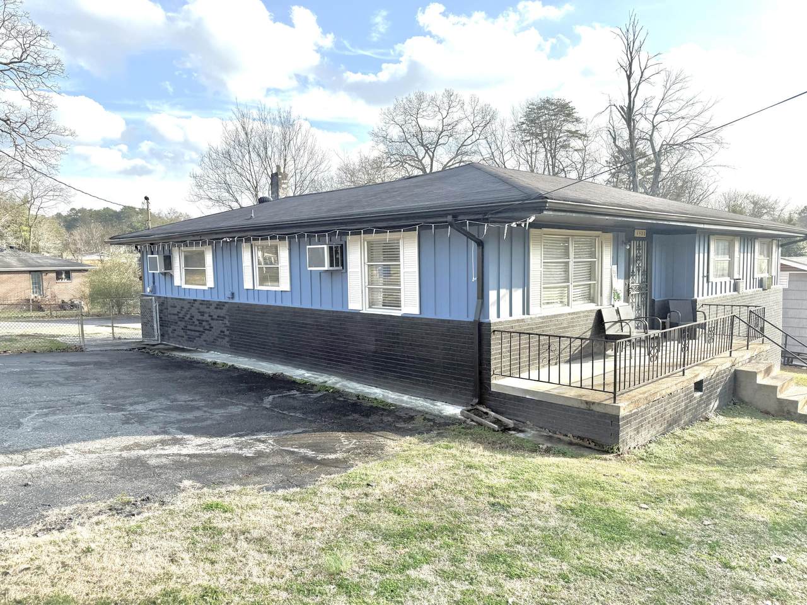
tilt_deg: -3.6
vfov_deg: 56.8
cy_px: 302
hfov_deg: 71.6
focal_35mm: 24
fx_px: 560
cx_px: 404
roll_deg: +1.3
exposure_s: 1/2525
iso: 100
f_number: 1.78
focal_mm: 6.76
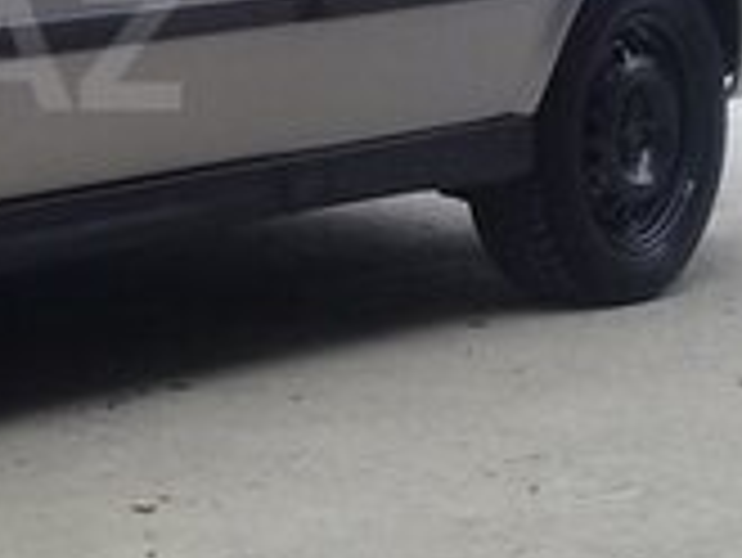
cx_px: -279
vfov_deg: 11.9
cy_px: 43
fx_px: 2660
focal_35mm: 124
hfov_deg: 15.0
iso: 50
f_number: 2.2
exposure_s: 1/456
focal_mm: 3.3
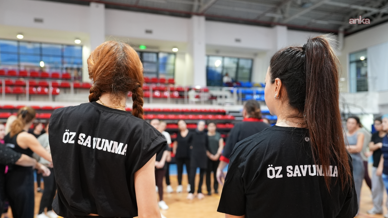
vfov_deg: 35.5
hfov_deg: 59.5
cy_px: 127
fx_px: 339
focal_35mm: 33
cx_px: 193
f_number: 2.8
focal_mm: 31
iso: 4000
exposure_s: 1/160
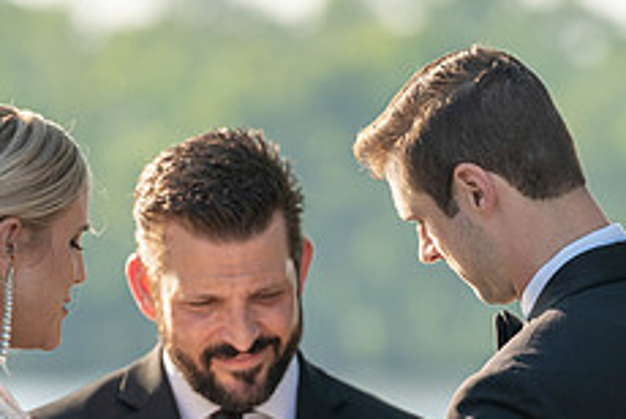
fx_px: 10568
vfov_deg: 2.3
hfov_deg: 3.4
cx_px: 149
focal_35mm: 607
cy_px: 356
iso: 100
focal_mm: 200
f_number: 4
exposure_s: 1/640
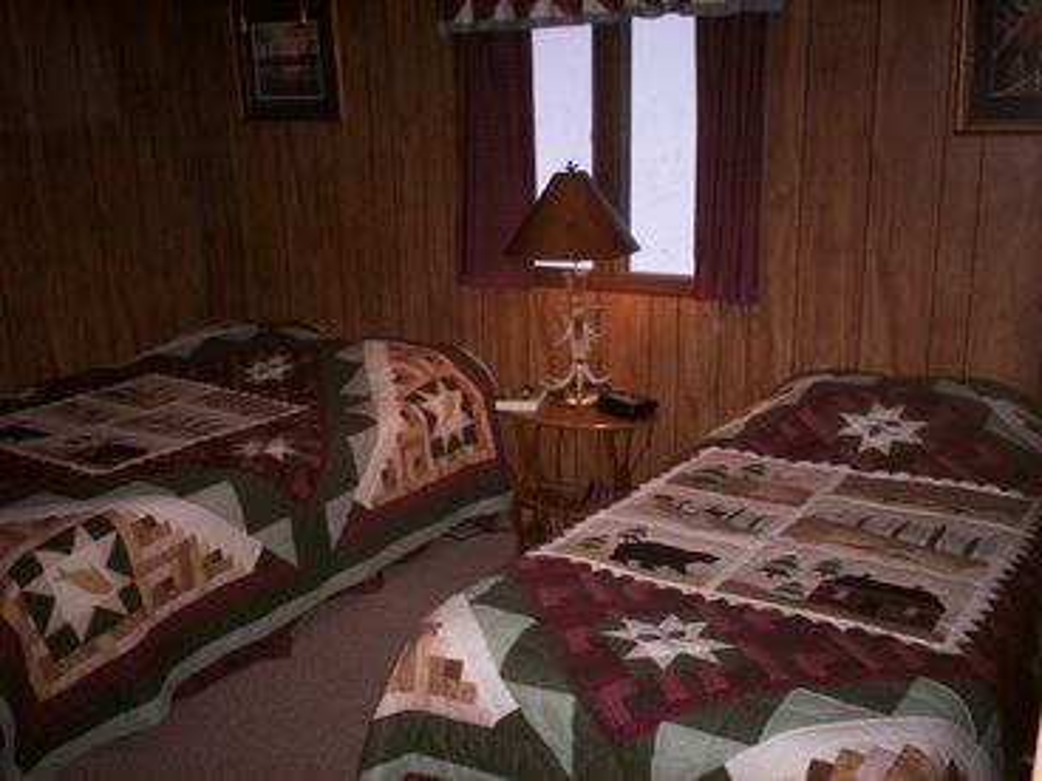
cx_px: 521
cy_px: 390
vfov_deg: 39.7
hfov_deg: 51.4
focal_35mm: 36
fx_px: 1084
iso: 140
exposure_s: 1/60
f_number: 4.5
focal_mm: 6
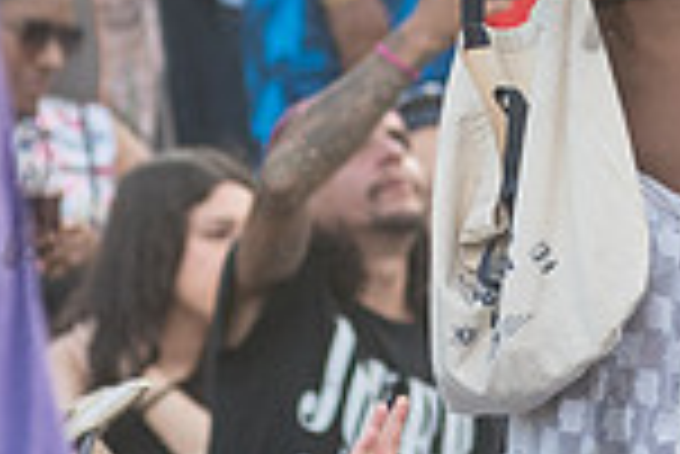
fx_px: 14483
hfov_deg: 2.7
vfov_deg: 1.8
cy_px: -29
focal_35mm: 766
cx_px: 608
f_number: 4.5
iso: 2000
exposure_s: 1/1600
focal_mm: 200
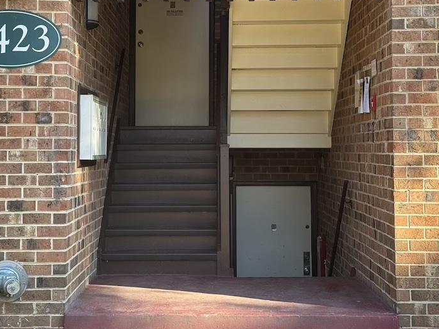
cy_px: 113
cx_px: 190
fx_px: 900
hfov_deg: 27.4
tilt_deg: +1.6
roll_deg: -0.4
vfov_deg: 20.7
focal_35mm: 71
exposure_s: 1/199
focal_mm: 6.76
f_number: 1.78
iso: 64
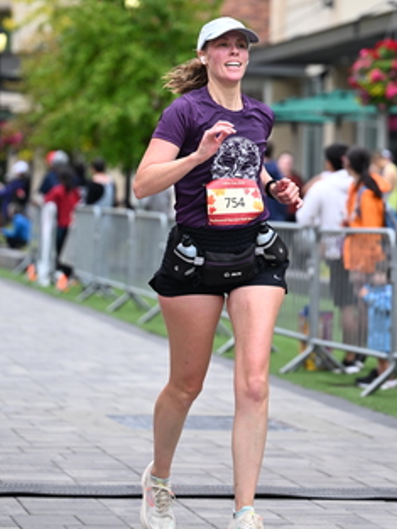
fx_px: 2506
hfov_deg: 9.1
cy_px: 137
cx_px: 269
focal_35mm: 164
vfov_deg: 12.0
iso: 640
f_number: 2.8
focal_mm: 97
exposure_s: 1/2000
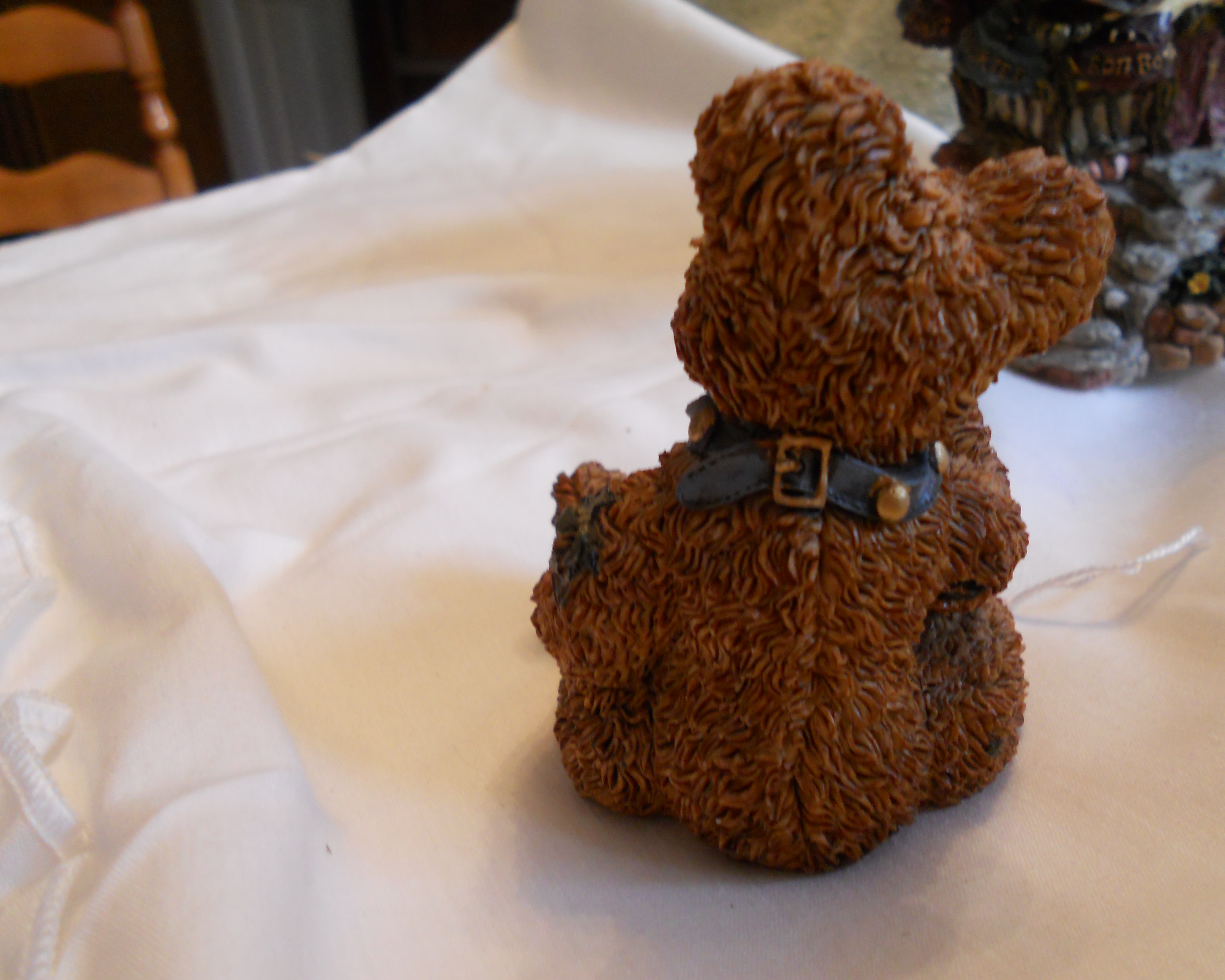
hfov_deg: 52.8
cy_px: 499
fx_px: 1233
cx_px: 658
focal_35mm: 34
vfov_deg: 43.4
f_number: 3.5
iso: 250
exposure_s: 1/30
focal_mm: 5.8
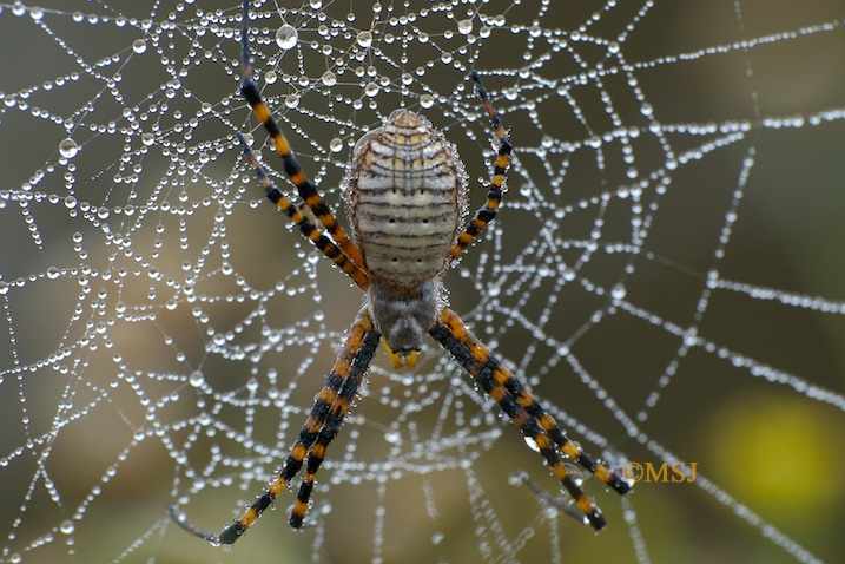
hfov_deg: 11.2
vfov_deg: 7.5
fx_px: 4319
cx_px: 423
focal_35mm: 184
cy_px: 283
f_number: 8
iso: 140
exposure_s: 1/45
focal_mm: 122
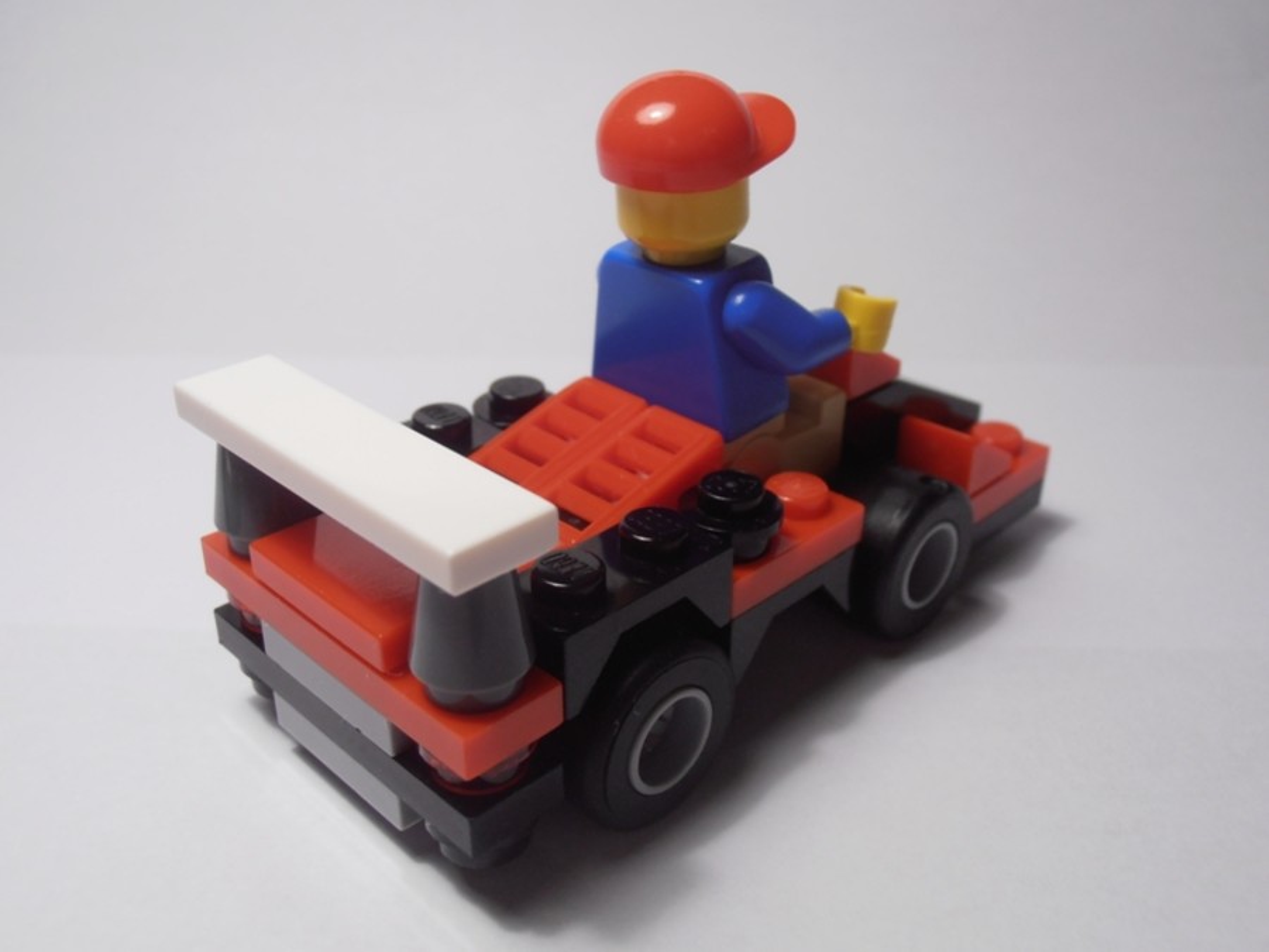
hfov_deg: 50.1
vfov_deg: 38.7
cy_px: 476
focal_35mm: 37
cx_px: 634
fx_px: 1356
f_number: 3.9
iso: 80
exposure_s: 1/50
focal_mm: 6.61
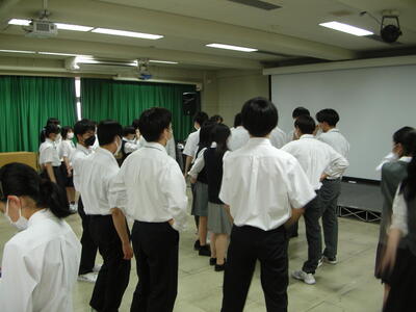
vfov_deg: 40.7
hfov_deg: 52.6
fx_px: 421
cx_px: 208
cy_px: 156
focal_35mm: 35
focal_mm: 5.8
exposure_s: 1/6.3
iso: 53
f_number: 2.8
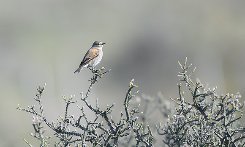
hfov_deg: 3.4
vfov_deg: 2.0
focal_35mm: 622
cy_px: 48
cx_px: 97
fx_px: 4101
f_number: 4
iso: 360
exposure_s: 1/3200
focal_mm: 500
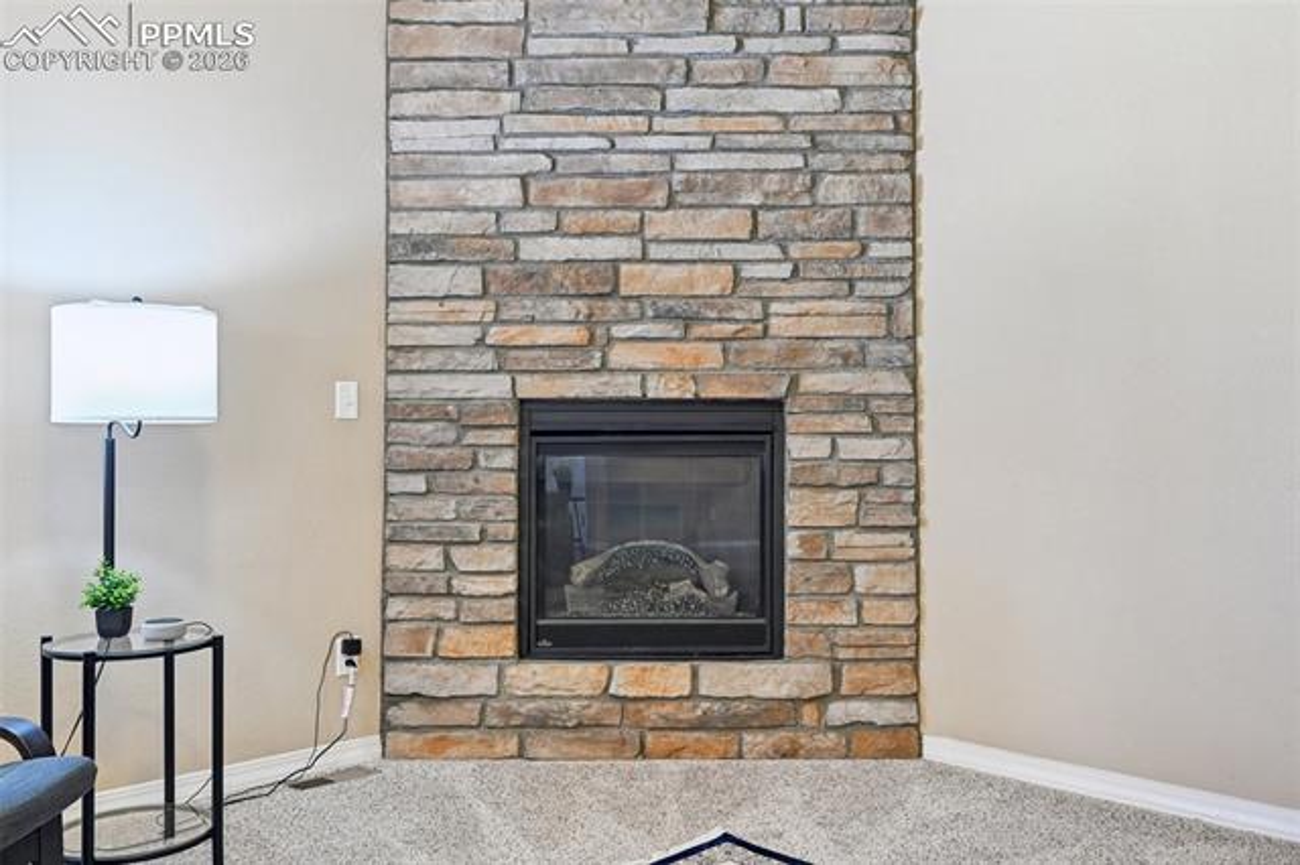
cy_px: 432
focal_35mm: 30
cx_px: 650
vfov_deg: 43.6
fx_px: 1083
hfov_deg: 62.0
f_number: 11
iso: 400
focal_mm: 30
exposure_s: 1/1.67
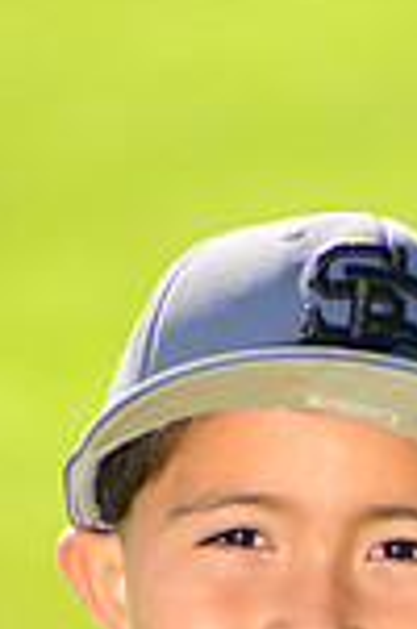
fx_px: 11432
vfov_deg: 3.1
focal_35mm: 655
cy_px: 912
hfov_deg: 2.1
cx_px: 332
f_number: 5
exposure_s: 1/250
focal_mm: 170
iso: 100
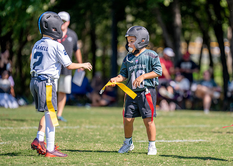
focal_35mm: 242
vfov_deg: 5.9
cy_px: 87
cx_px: 143
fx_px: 1601
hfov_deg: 8.3
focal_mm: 200
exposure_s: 1/2500
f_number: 2.8
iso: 200
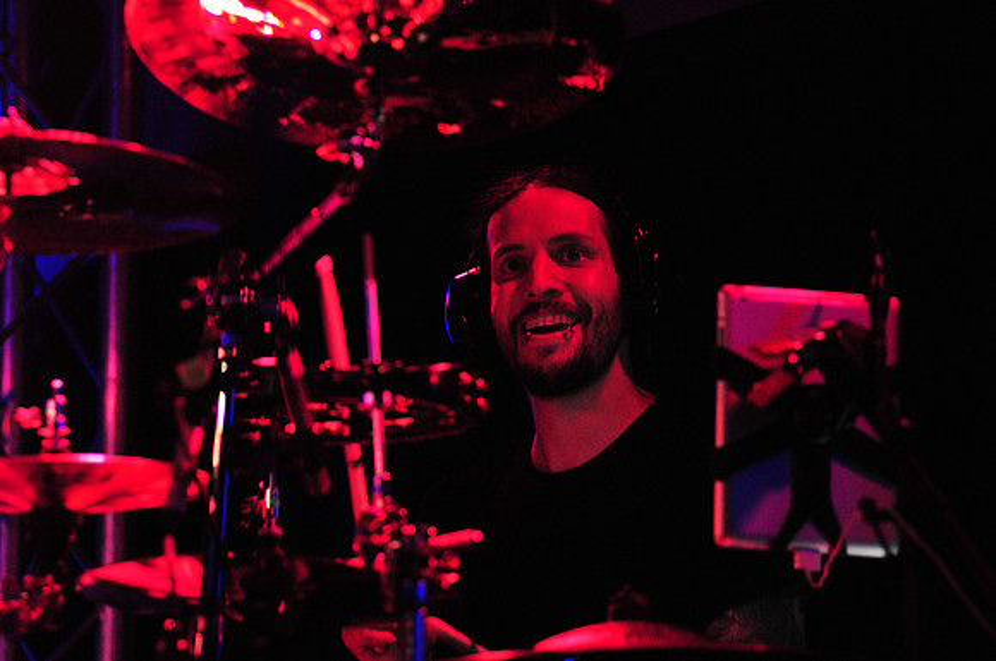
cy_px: 330
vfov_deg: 6.8
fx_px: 5595
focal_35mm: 202
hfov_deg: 10.2
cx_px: 498
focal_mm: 135
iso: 1600
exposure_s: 1/125
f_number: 2.8
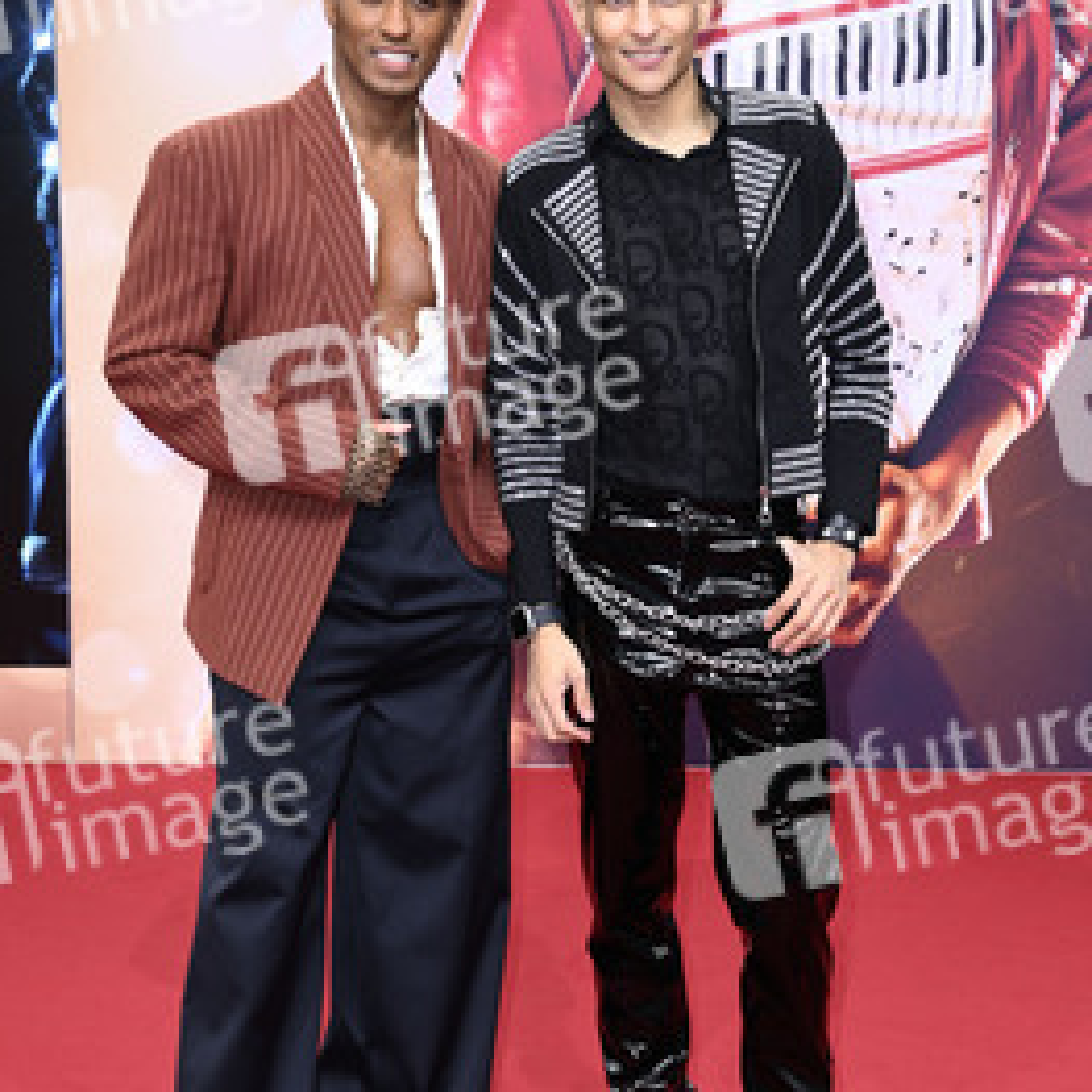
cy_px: 594
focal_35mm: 80
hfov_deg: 21.7
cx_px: 548
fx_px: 2855
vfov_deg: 21.6
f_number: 5.6
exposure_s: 1/250
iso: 320
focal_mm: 62
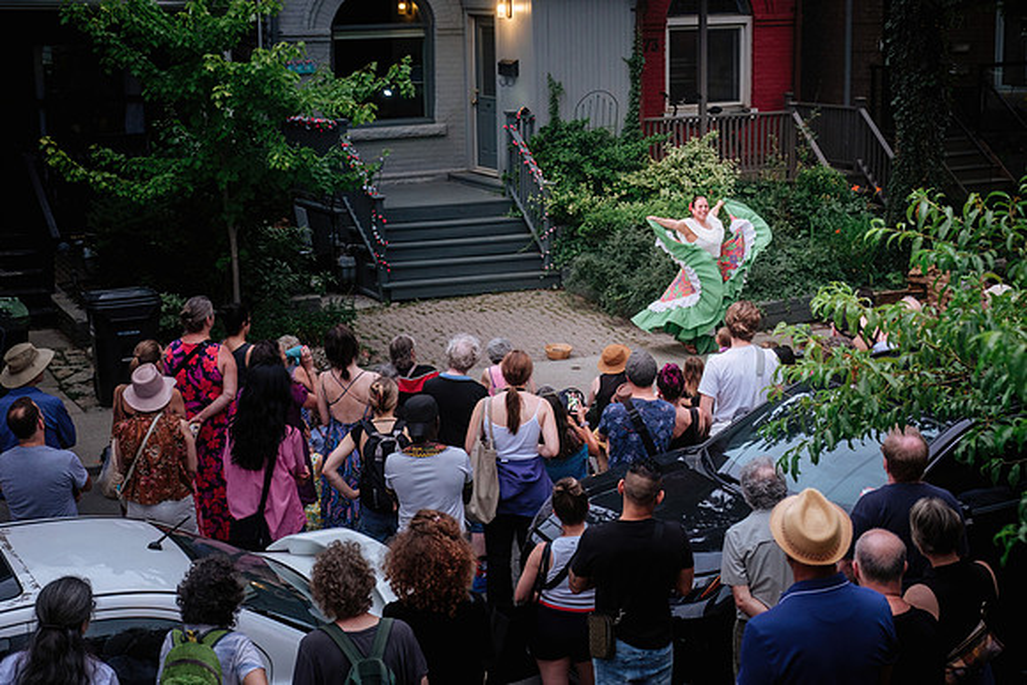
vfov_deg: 23.4
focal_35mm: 58
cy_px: 387
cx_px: 513
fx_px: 1655
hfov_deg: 34.5
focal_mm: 34.2
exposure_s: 1/200
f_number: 2.8
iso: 500
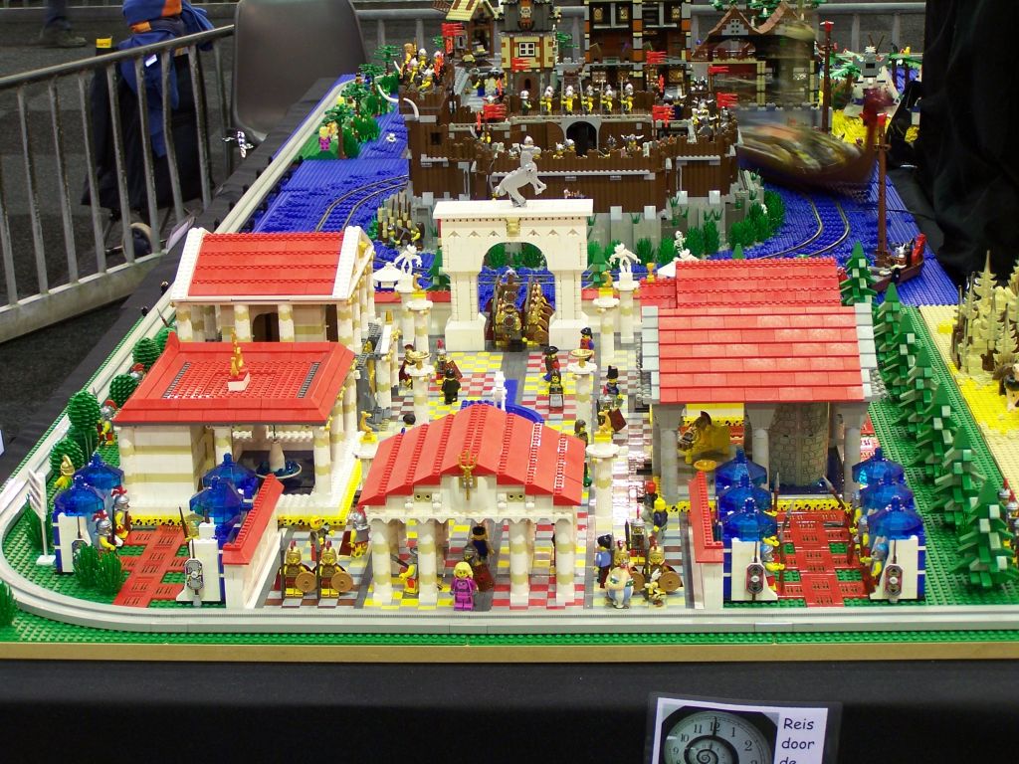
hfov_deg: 29.0
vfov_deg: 21.9
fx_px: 1972
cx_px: 510
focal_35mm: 67
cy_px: 382
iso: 80
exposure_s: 1/3
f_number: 3.2
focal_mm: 11.1
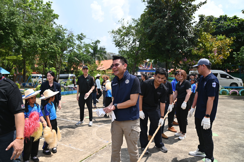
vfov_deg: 53.1
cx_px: 122
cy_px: 81
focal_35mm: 24
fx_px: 163
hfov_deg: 73.8
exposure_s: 1/320
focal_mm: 24
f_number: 6.3
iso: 100
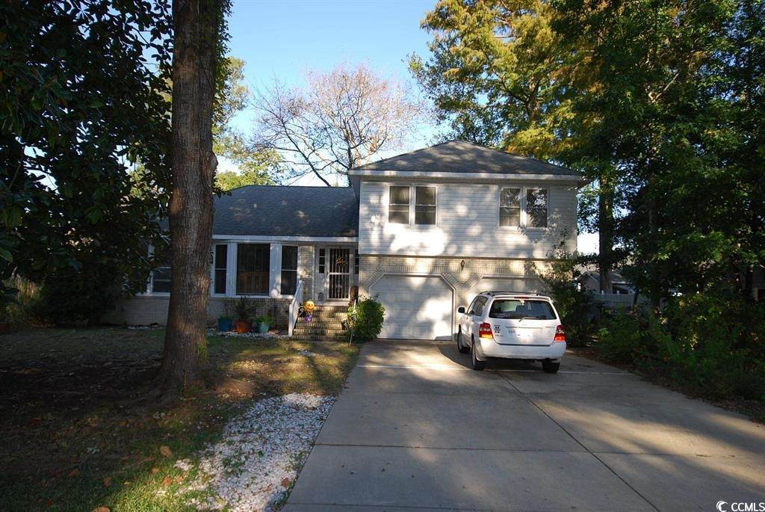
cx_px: 382
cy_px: 256
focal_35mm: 22
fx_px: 479
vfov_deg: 56.3
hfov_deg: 77.3
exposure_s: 1/200
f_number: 4.2
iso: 100
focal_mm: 15
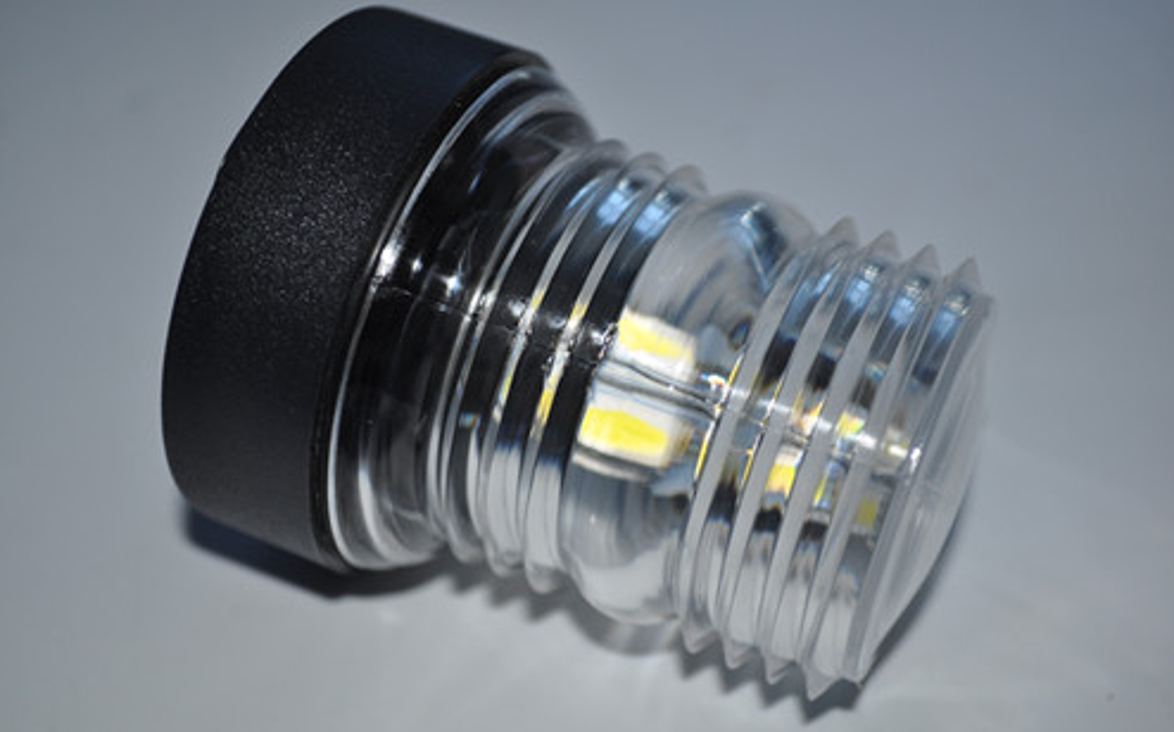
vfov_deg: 19.1
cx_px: 587
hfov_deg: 30.2
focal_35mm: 68
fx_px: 2174
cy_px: 355
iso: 200
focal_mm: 44
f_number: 5.3
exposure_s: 1/200
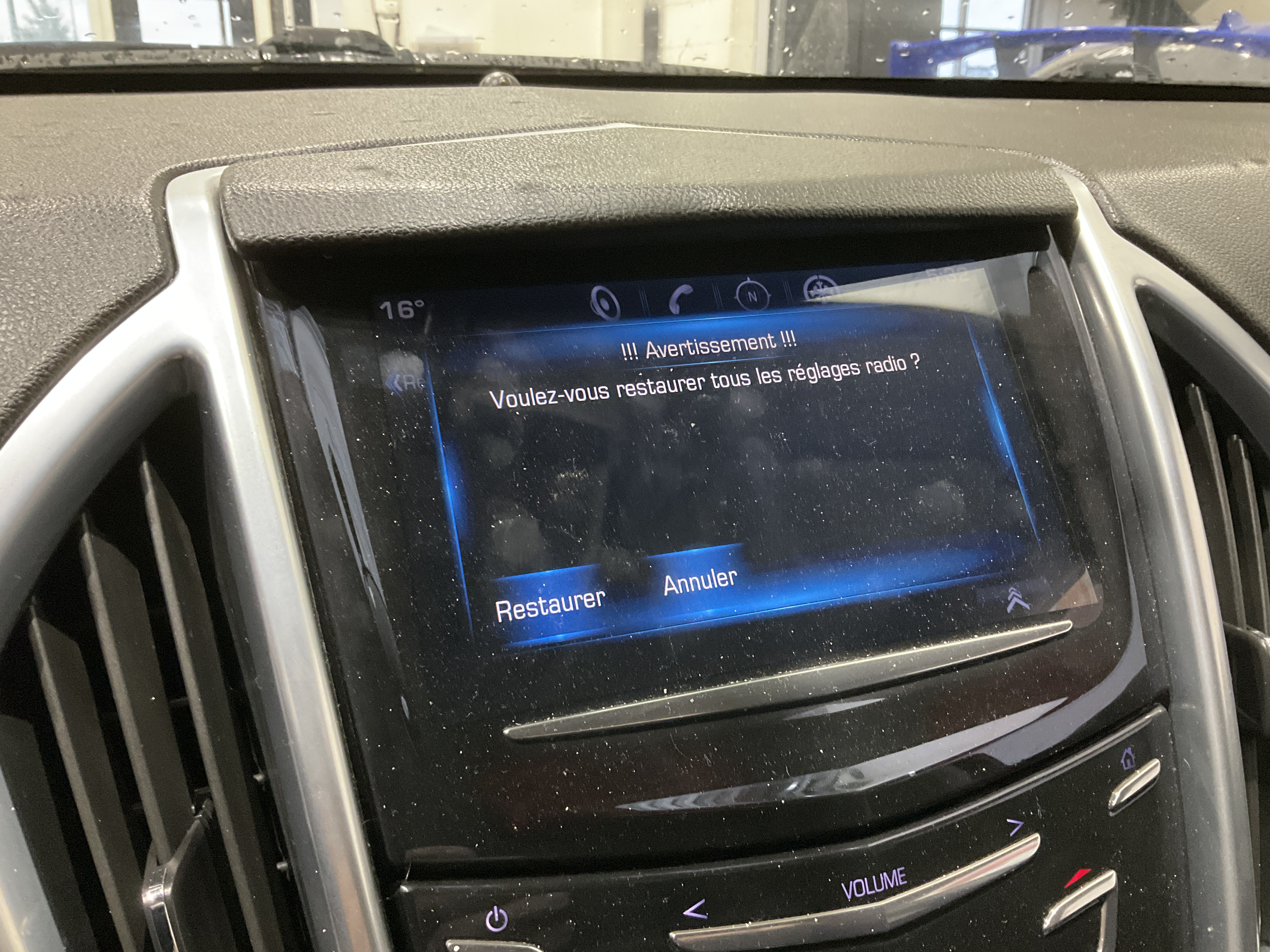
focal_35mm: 29
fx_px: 1064
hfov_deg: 61.7
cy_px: 476
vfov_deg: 48.2
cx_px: 635
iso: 320
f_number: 1.8
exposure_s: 1/33
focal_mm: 3
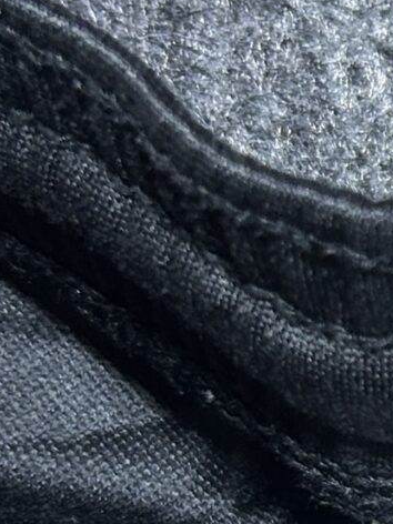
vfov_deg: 13.8
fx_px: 2134
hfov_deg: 9.7
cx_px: 832
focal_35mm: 141
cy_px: 488
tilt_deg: -54.5
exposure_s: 1/50
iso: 100
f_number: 1.5
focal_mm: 5.7
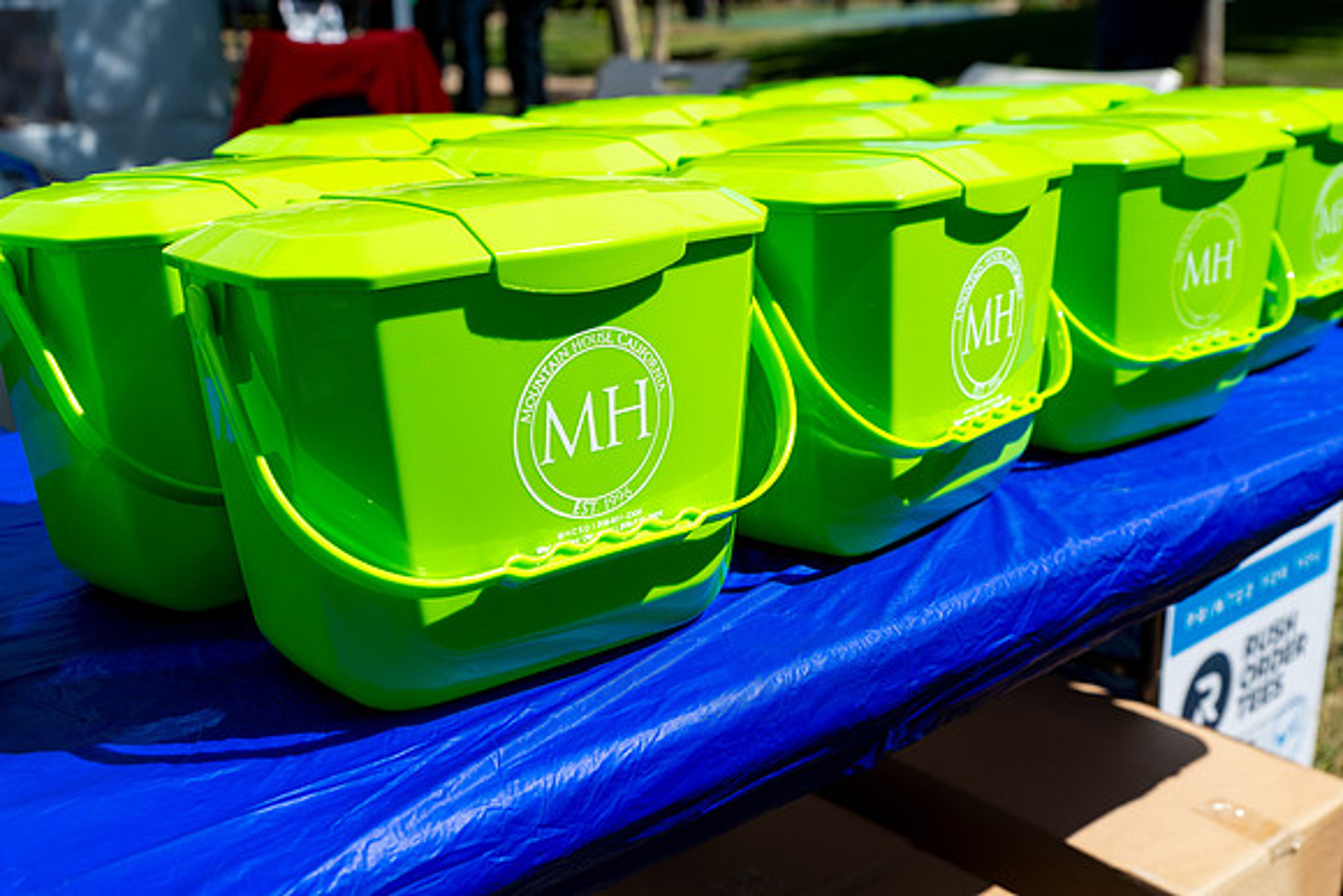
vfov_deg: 29.3
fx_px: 1716
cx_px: 672
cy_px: 448
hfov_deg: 42.7
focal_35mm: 46
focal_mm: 46
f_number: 5.6
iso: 320
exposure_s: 1/1600
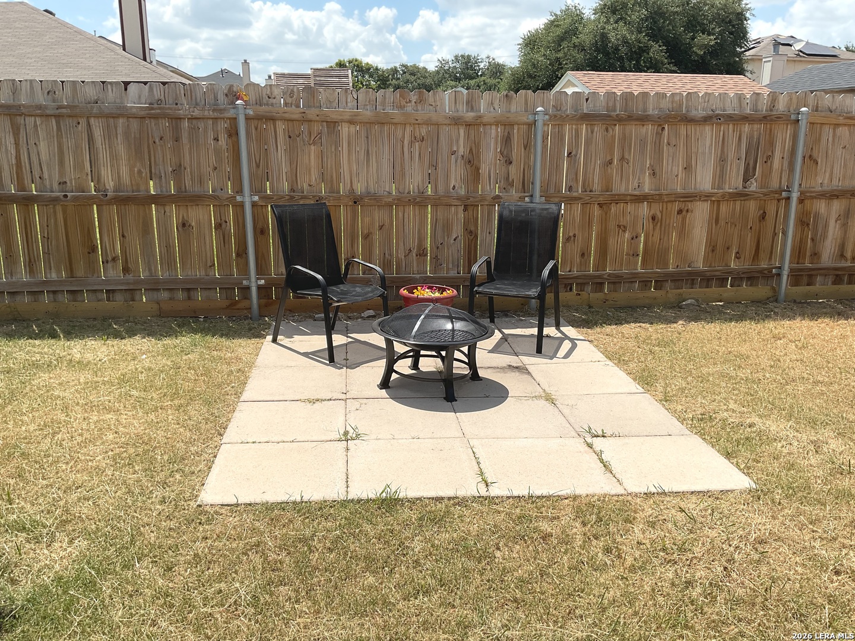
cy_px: 320
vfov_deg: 48.2
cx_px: 428
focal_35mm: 29
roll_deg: -1.2
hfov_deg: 61.7
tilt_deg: -15.6
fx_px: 716
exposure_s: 1/2667
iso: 16
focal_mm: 3
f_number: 1.8
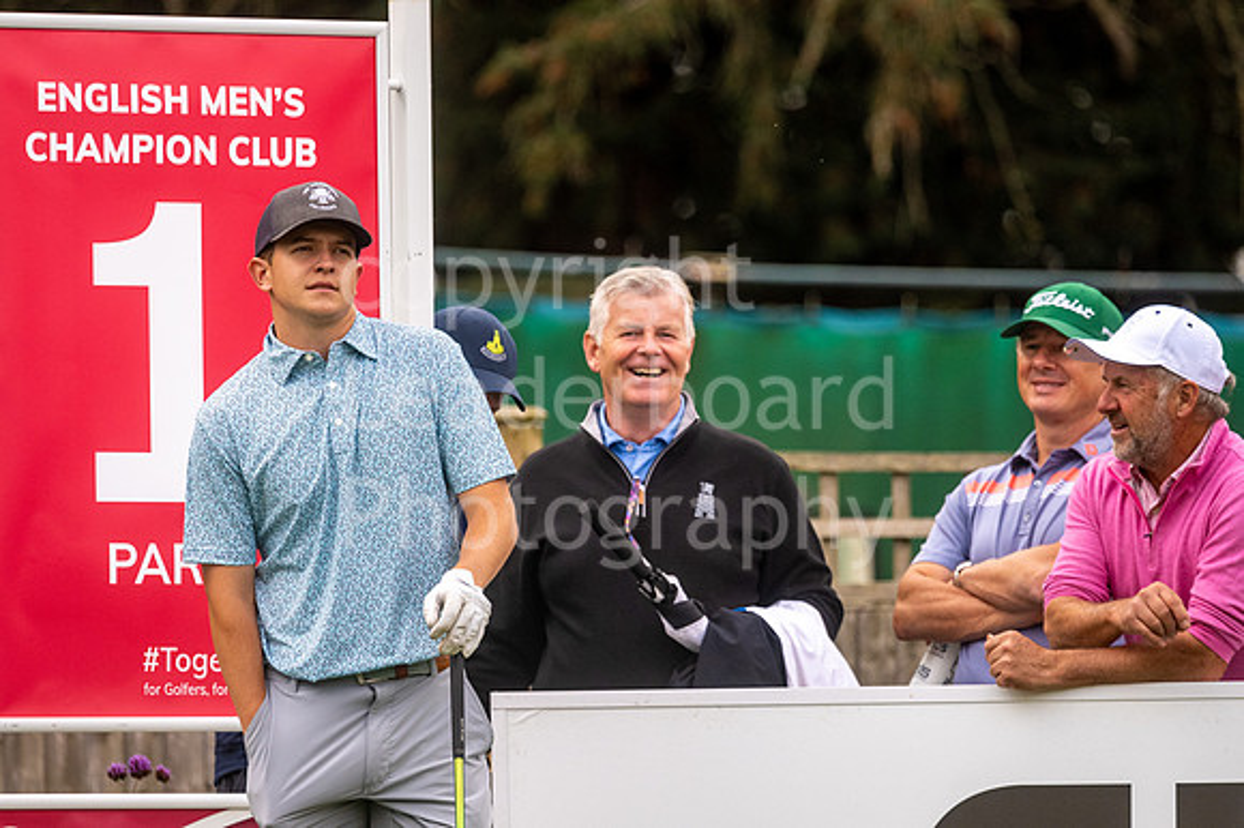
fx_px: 15541
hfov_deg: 4.6
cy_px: 414
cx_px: 622
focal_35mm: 450
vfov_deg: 3.1
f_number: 4
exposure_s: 1/2000
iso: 640
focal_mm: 300
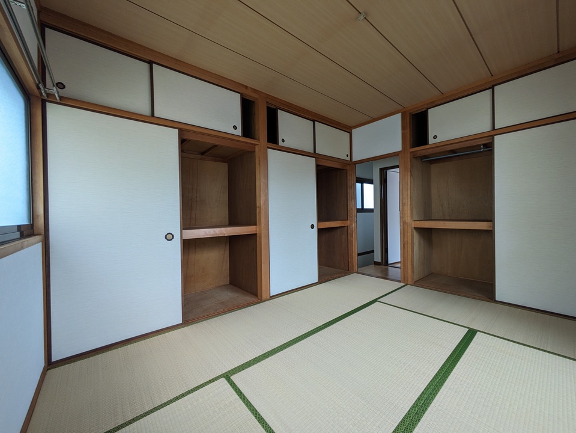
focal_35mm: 14
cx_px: 288
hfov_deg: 102.0
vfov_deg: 85.7
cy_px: 216
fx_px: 233
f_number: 2.2
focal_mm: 1.83
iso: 49
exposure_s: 1/24
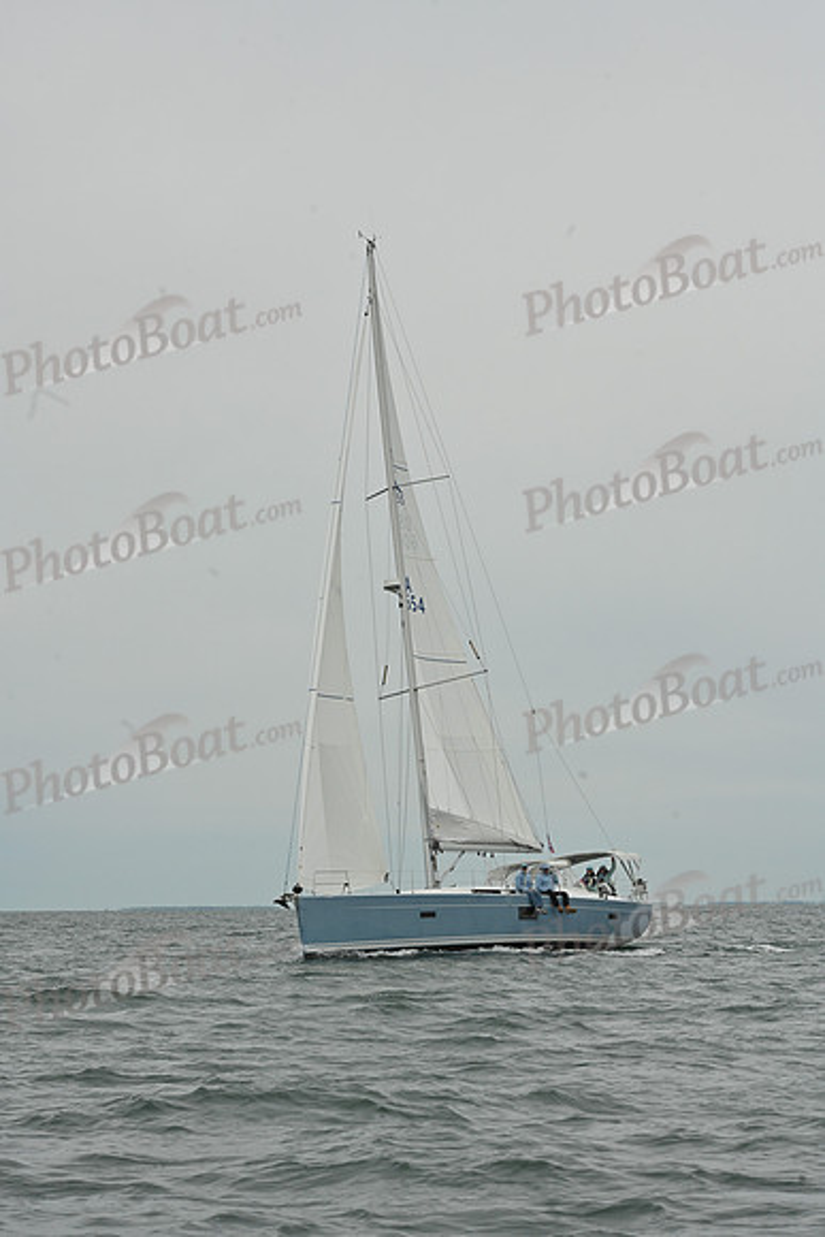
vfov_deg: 20.8
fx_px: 3366
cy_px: 618
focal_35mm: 98
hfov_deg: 14.0
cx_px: 412
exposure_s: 1/1000
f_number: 13
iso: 320
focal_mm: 98
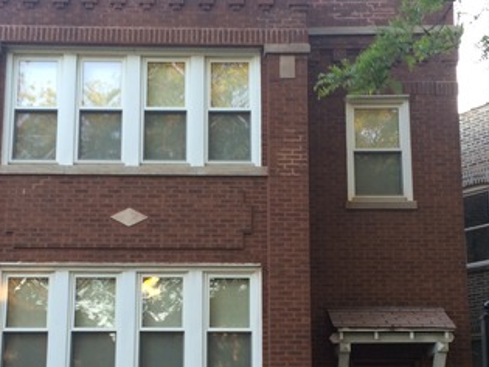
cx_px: 234
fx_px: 833
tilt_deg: +12.2
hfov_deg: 32.7
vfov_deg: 24.5
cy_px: 286
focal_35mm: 59
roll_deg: +1.4
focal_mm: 4.15
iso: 40
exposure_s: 1/40
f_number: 2.2
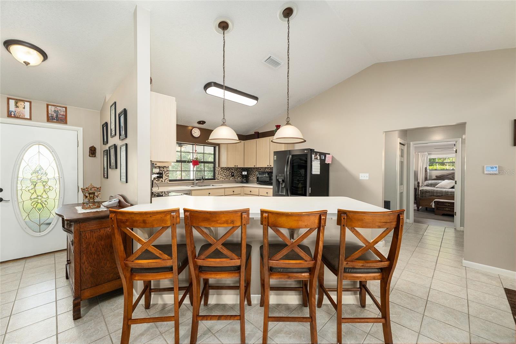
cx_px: 258
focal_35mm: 14
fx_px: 201
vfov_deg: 81.2
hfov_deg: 104.3
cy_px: 172
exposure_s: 1/5
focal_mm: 14
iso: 500
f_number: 8
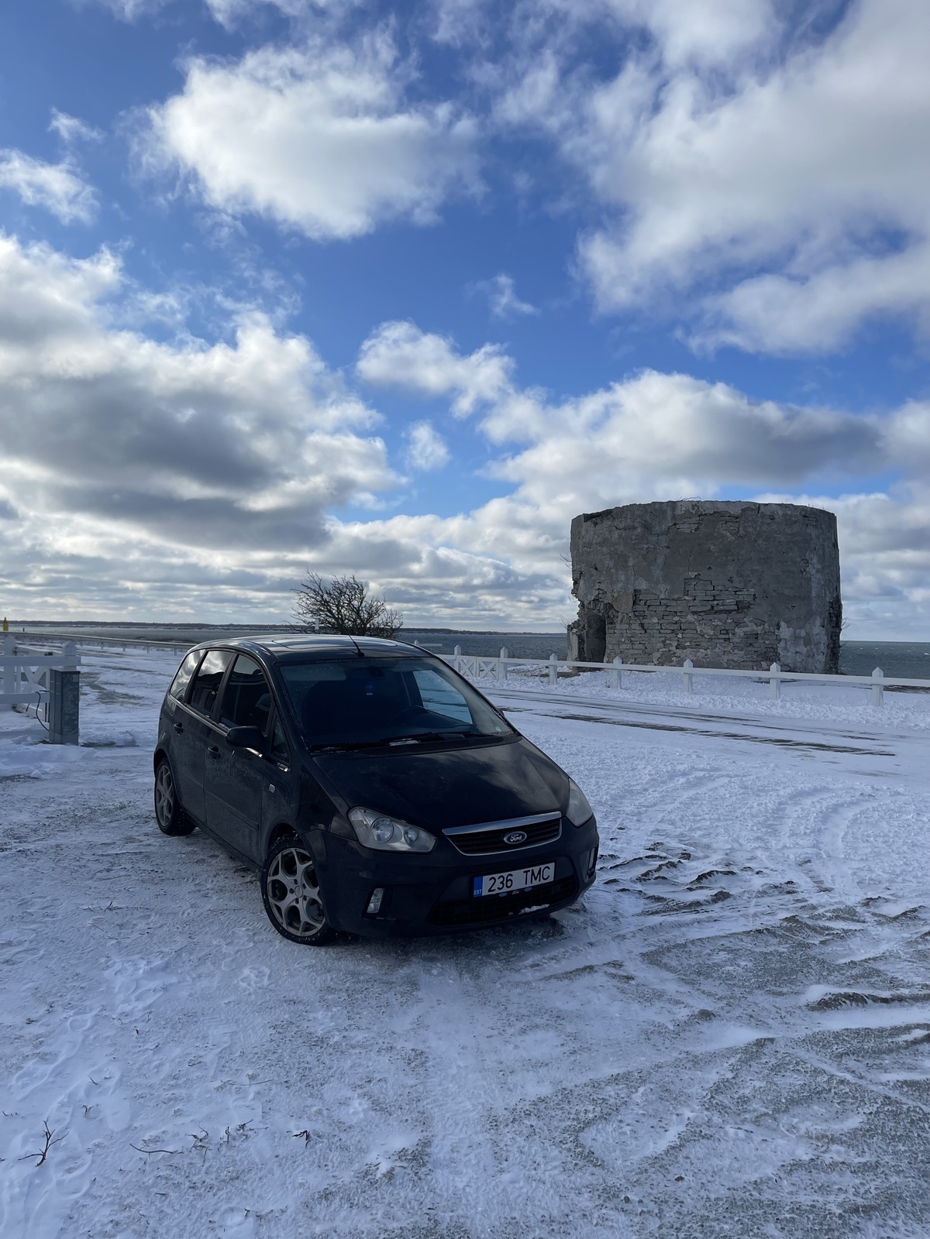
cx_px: 465
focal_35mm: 26
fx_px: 931
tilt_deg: -0.8
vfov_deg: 67.3
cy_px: 620
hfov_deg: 53.1
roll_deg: -2.2
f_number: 1.6
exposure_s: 1/8547
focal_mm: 5.1
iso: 50
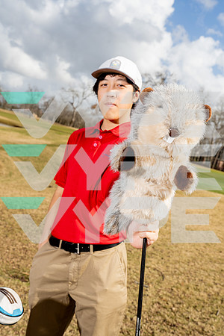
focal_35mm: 40
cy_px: 168
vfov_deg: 48.5
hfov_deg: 33.4
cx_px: 112
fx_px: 373
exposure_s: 1/250
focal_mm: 40
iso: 100
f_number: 8
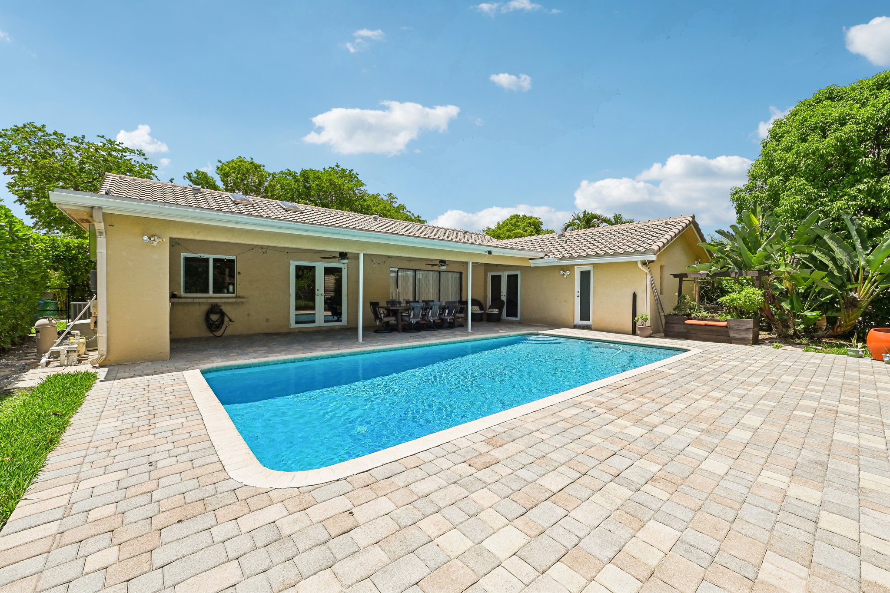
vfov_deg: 81.2
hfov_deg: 104.3
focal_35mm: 14
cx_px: 445
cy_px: 296
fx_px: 346
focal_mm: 14
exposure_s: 1/500
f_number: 7.1
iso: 100
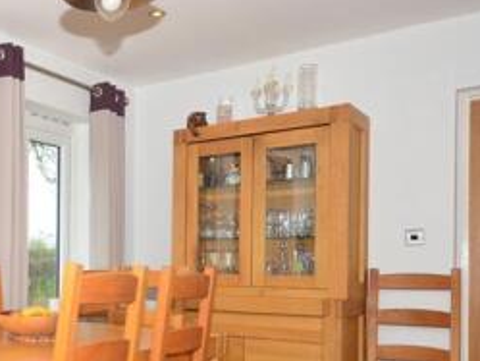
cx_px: -6
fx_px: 683
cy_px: 257
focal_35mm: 49
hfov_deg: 34.9
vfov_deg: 29.2
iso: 640
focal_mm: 13
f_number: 5.6
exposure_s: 1/100
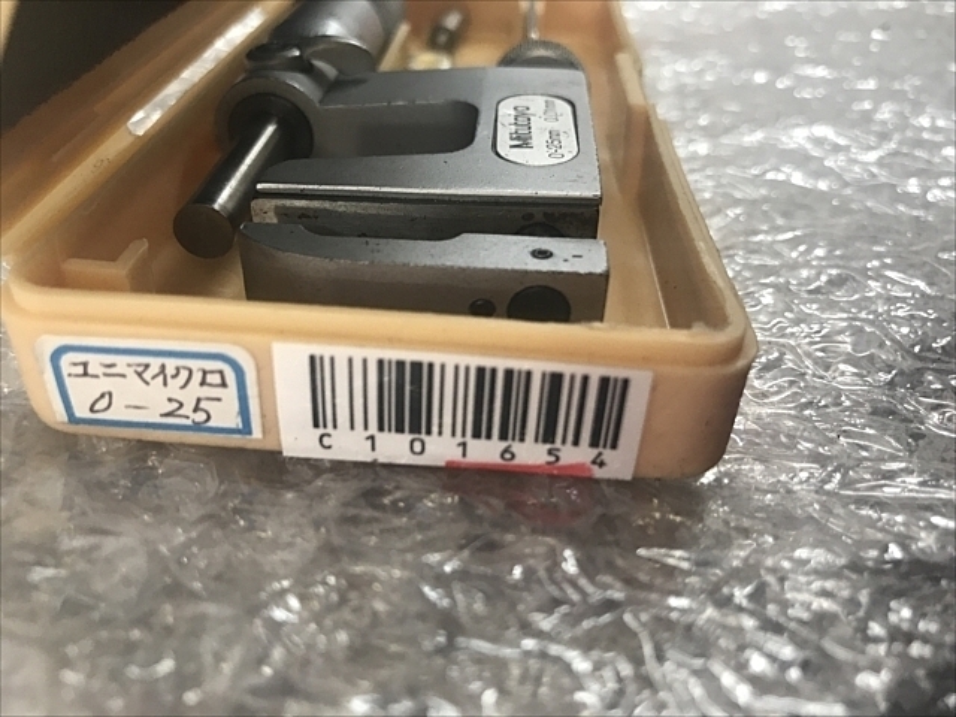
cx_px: 478
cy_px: 358
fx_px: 773
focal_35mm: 28
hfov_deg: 63.4
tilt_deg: -35.4
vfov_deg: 49.7
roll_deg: -6.8
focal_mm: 3.99
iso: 25
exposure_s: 1/40
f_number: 1.8
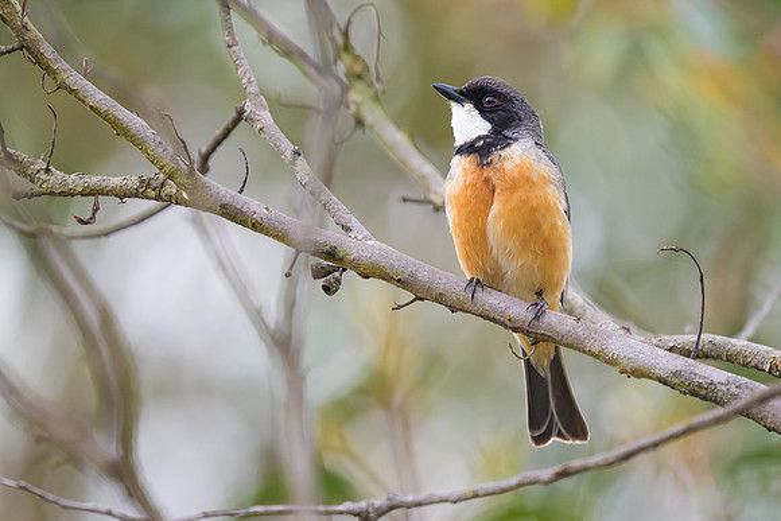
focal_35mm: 1013
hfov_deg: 2.0
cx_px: 339
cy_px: 271
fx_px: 21985
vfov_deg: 1.4
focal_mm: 560
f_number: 4
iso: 1600
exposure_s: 1/1600
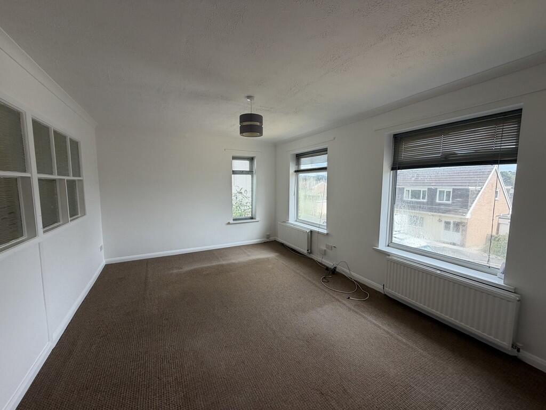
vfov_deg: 85.7
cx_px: 273
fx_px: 221
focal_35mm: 14
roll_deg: -0.5
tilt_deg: -5.8
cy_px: 205
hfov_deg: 102.1
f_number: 2.2
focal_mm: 2.22
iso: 50
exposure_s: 1/204
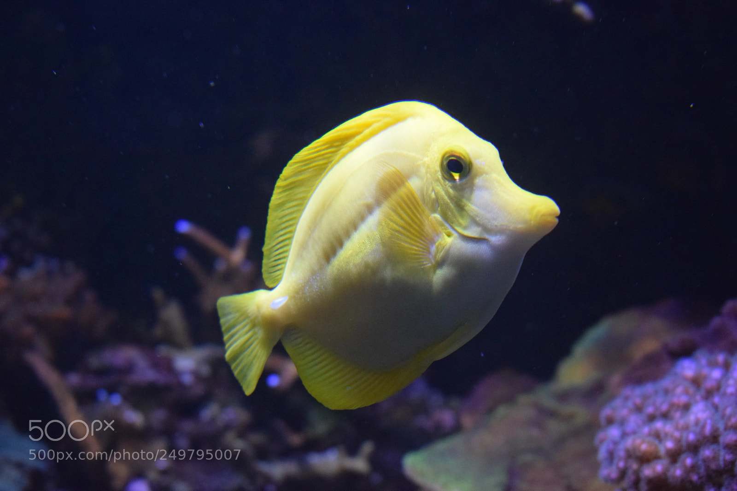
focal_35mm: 75
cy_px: 246
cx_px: 368
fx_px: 1535
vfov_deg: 18.2
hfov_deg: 27.0
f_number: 5.6
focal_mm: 50
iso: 3200
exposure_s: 1/320
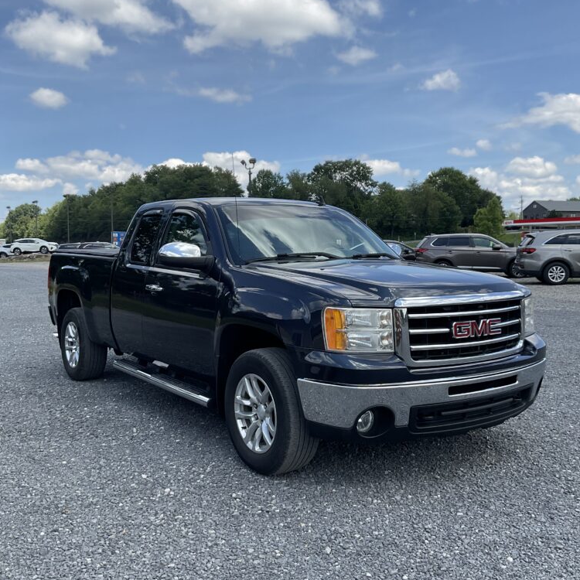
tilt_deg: -3.4
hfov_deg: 47.2
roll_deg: +0.0
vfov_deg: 47.2
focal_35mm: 35
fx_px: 663
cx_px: 295
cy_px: 291
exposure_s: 1/1490
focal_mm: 3
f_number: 1.8
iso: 16
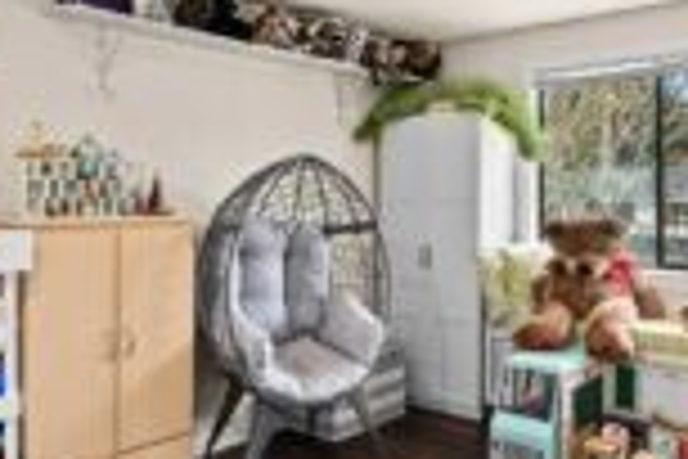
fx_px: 650
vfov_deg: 38.7
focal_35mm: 34
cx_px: 405
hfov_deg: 55.5
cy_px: 187
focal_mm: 13
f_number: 6.7
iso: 1000
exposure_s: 1/15
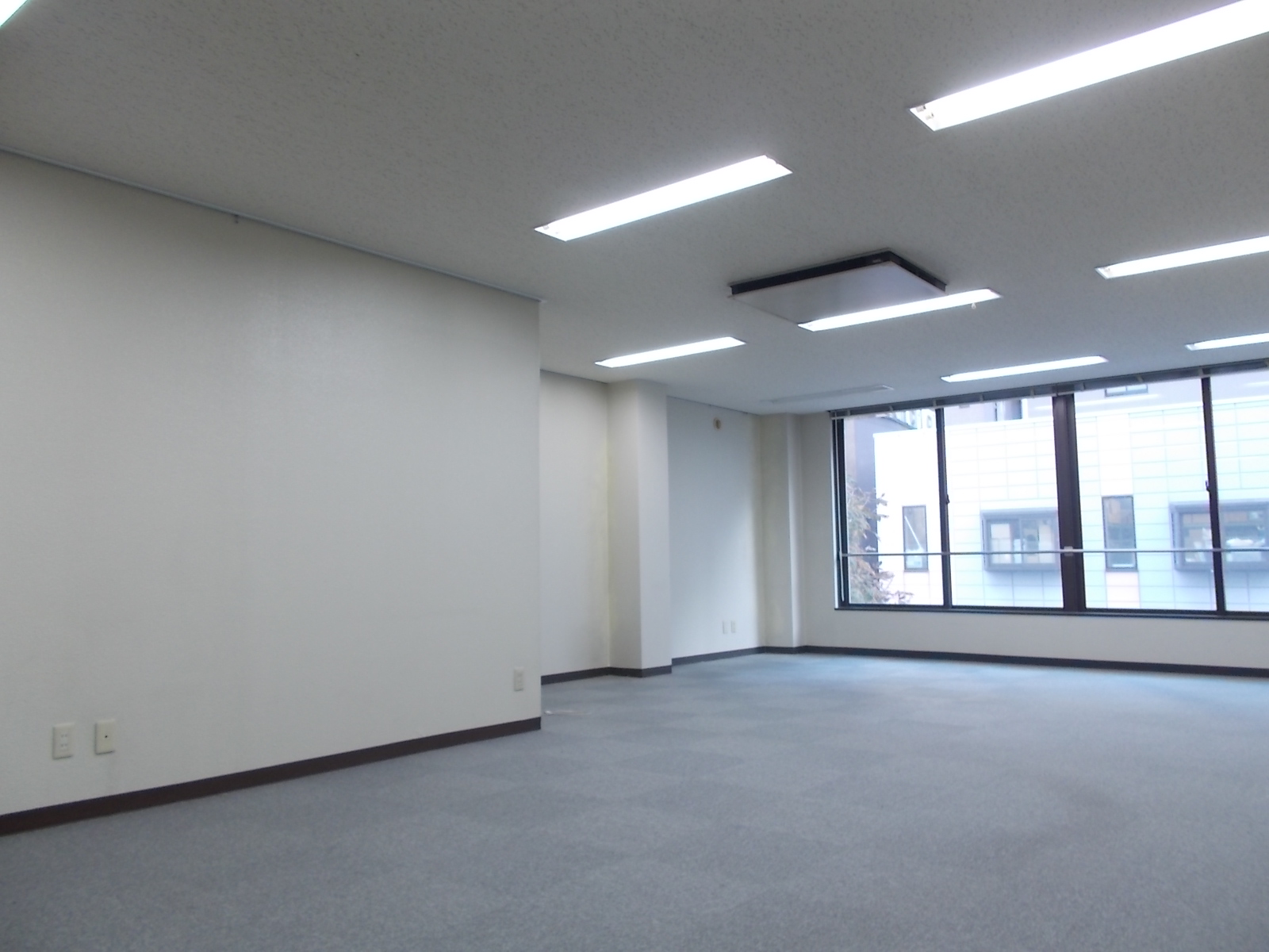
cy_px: 476
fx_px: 953
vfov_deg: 53.1
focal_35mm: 26
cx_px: 634
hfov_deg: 67.3
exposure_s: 1/25
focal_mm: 4.6
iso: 100
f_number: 3.2
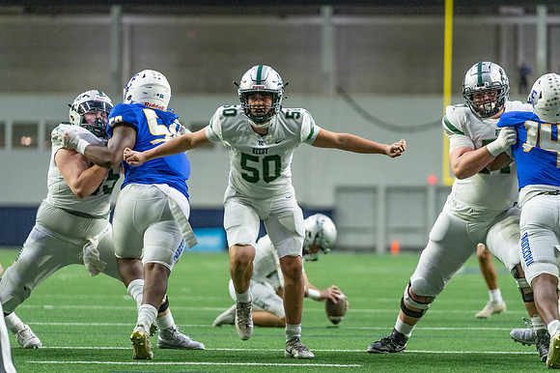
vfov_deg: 7.6
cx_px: 280
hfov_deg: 11.4
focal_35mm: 181
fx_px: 2813
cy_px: 186
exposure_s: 1/1000
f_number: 2.8
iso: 4000
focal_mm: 178
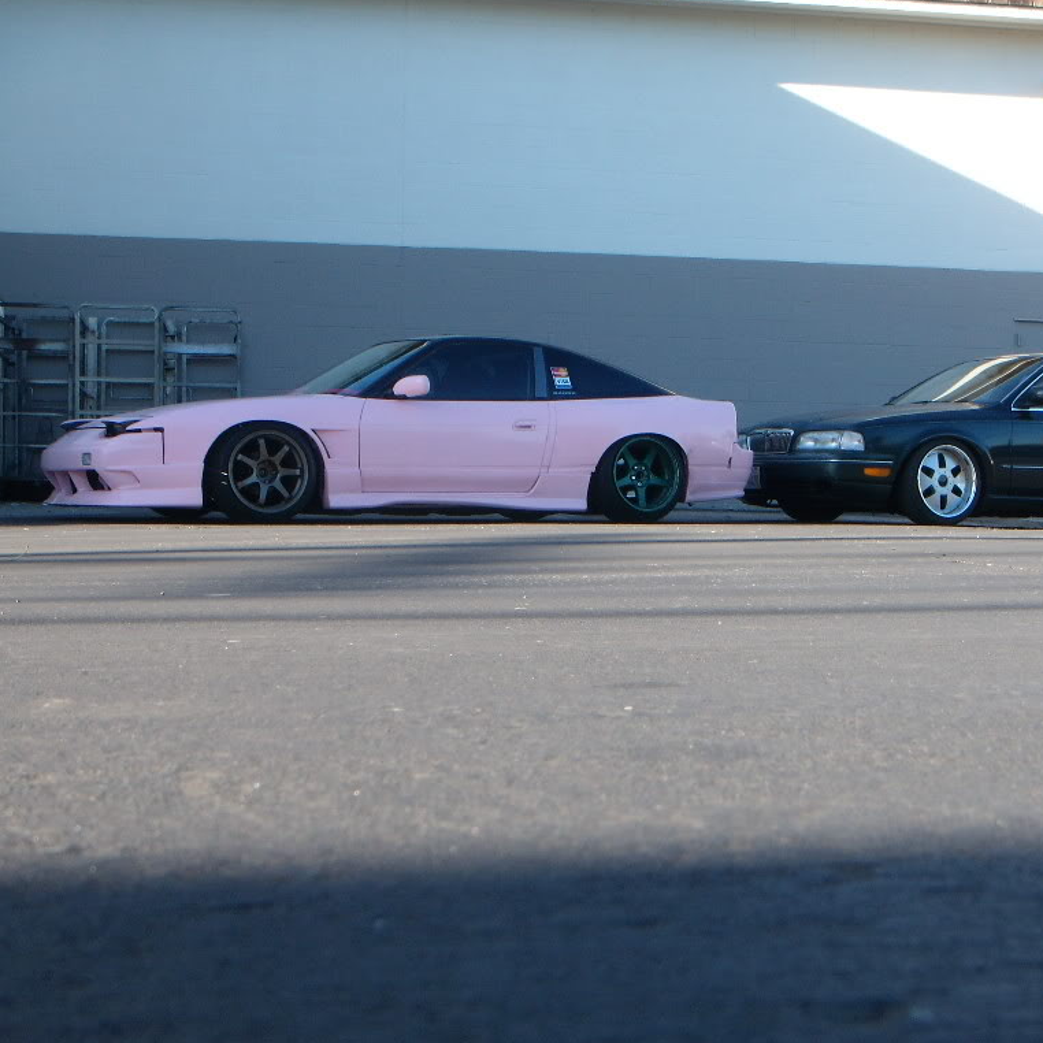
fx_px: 1943
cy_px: 520
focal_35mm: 57
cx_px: 690
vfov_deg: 30.0
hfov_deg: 29.8
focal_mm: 8
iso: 64
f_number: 5.9
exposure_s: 1/82
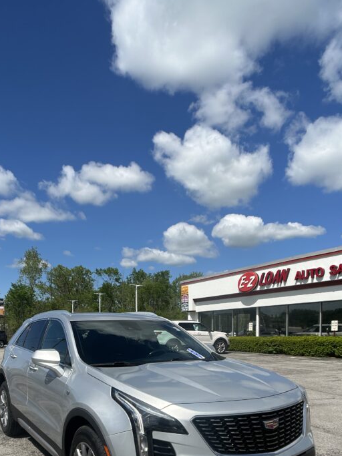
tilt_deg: -0.1
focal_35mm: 39
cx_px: 146
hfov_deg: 36.7
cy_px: 336
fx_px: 514
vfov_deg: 46.3
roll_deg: -1.2
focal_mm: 5.7
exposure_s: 1/5882
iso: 50
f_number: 1.5
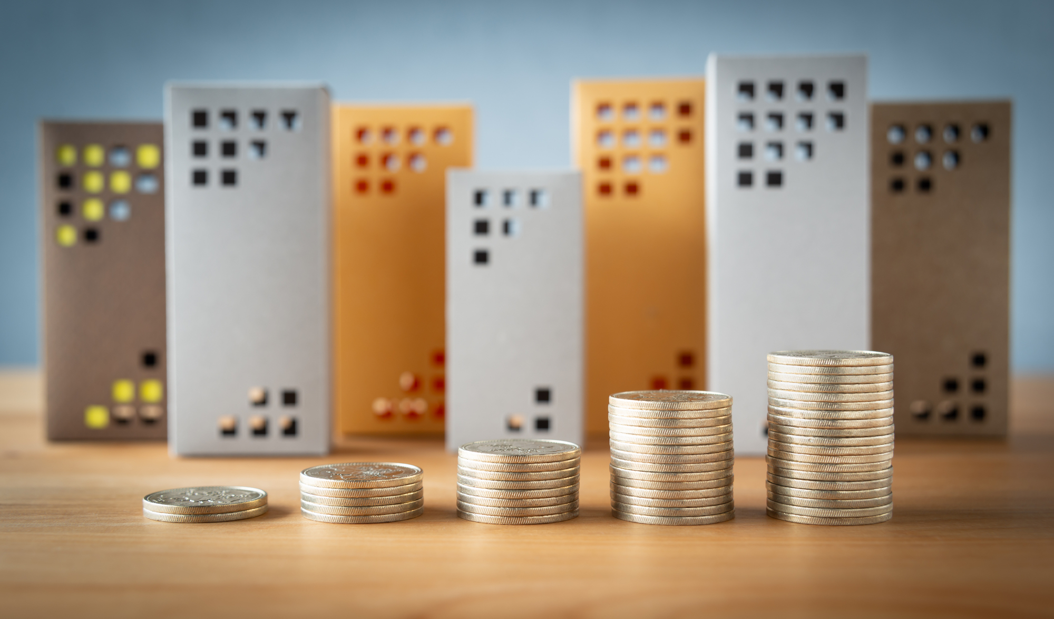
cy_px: 303
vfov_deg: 23.4
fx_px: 1491
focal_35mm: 53
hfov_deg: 38.9
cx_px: 525
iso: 100
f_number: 5.6
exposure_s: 1/20
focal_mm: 50
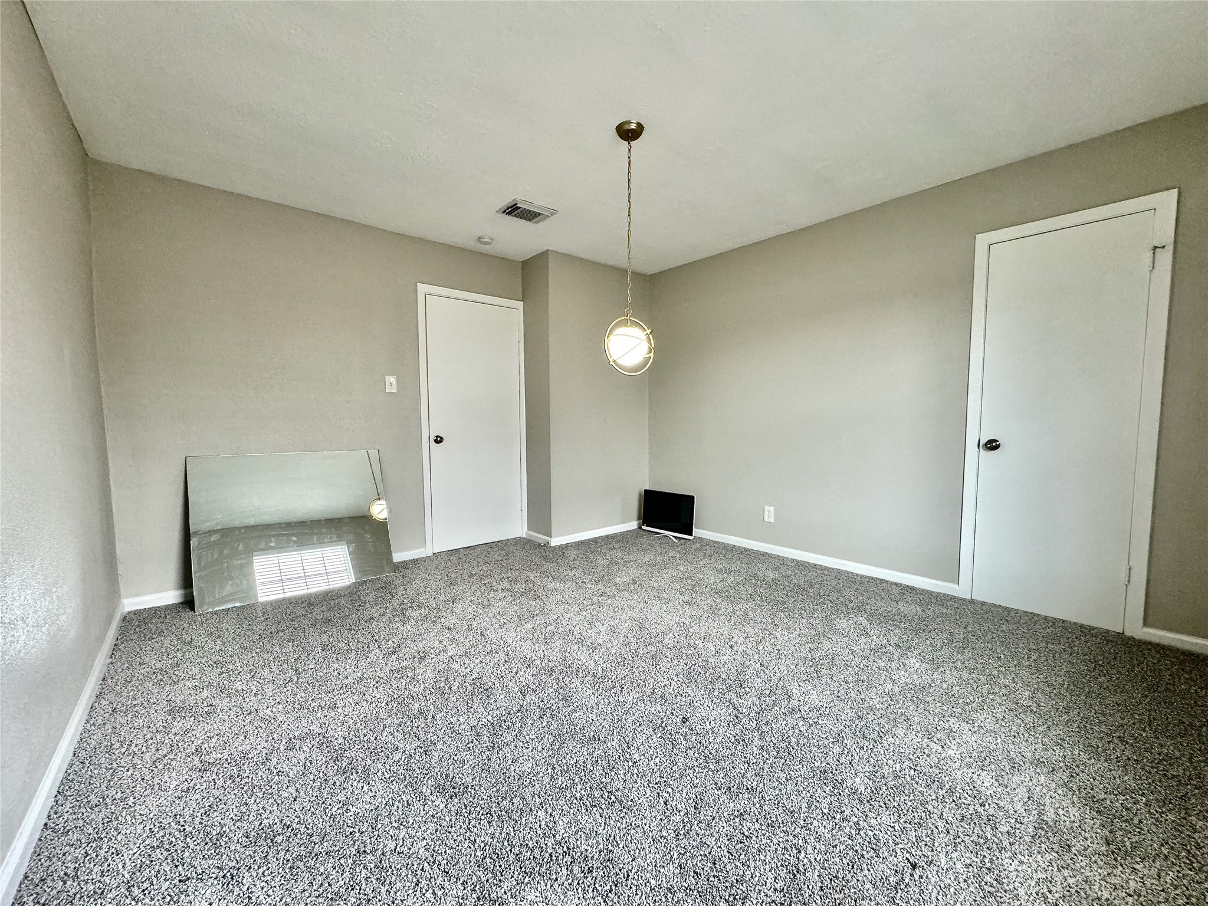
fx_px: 489
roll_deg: +0.2
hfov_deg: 102.1
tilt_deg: -4.7
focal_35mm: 14
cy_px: 453
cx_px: 604
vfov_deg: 85.7
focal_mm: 2.22
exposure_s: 1/60
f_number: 2.2
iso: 250
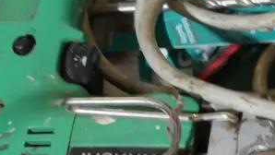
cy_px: -95
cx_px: 317
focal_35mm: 187
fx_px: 1364
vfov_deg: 6.4
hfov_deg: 11.3
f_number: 5.3
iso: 1000
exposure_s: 1/60
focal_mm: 25
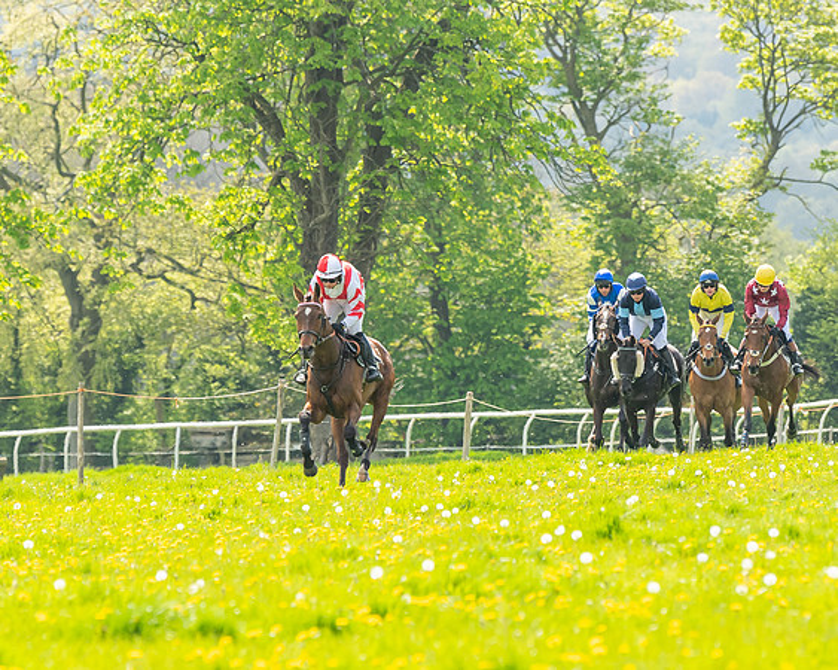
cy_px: 376
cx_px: 378
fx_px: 8763
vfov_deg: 4.4
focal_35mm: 353
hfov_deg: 5.5
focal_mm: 185
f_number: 4
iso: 400
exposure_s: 1/1600
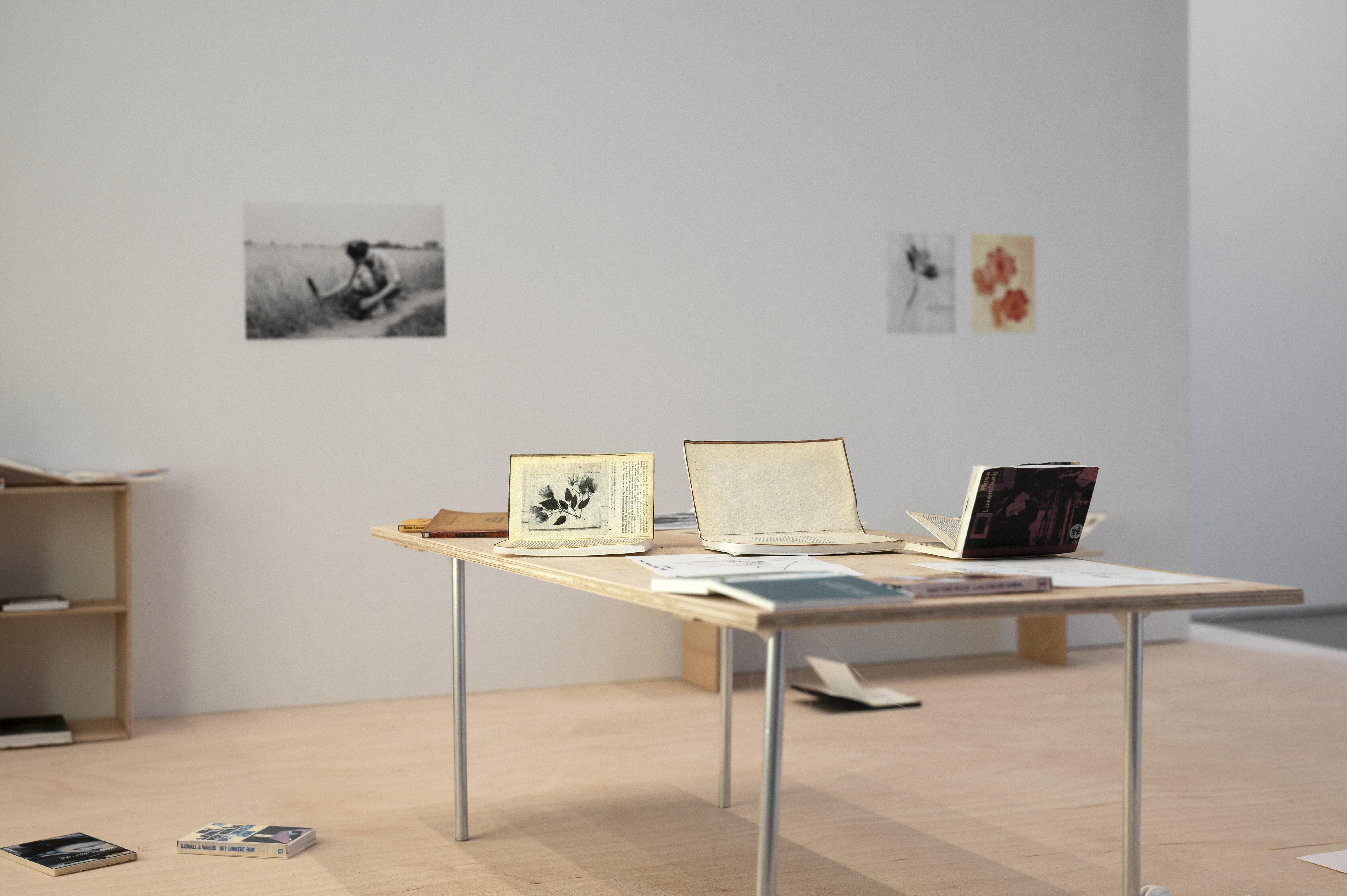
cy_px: 448
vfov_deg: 30.5
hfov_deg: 44.5
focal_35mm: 44
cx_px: 674
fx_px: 1645
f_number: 11
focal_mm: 44
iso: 200
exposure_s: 1/1.25
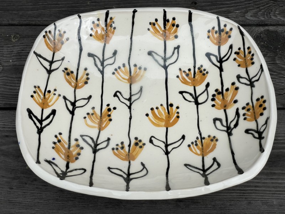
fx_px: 428
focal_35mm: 52
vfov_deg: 28.0
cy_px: 107
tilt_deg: -56.3
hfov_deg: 36.8
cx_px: 142
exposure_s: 1/1199
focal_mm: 6
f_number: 2
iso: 25
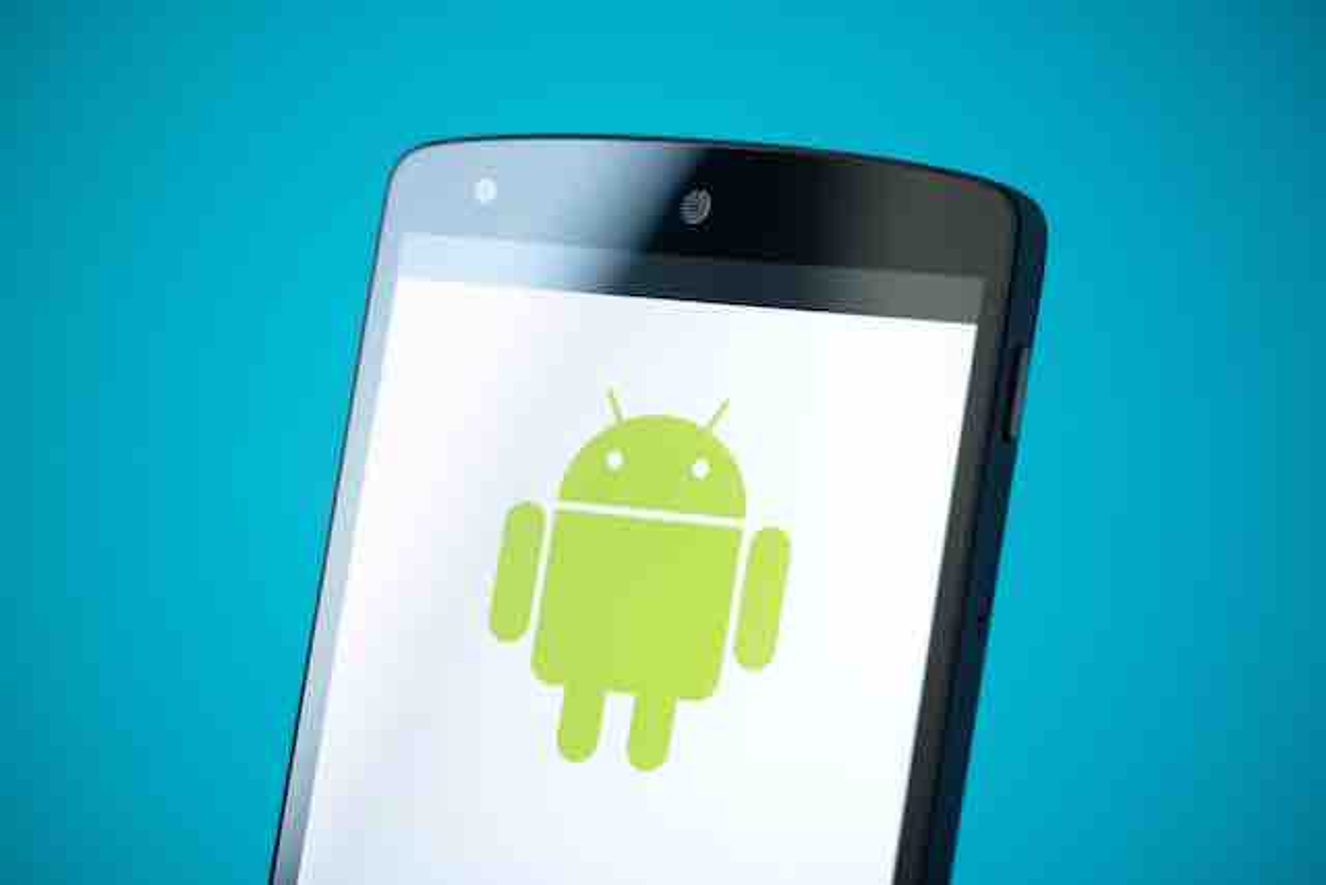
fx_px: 3868
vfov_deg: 13.0
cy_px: 442
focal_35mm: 105
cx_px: 663
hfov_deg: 19.5
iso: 100
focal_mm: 105
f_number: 8
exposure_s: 1/10
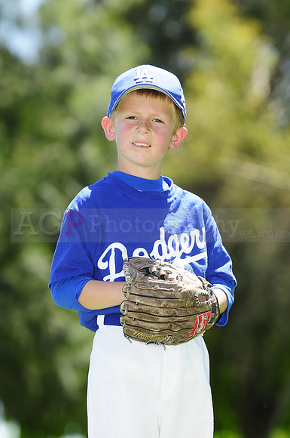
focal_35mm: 202
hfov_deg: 6.8
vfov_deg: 10.2
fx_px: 2454
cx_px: 145
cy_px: 219
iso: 200
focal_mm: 135
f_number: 4
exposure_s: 1/640
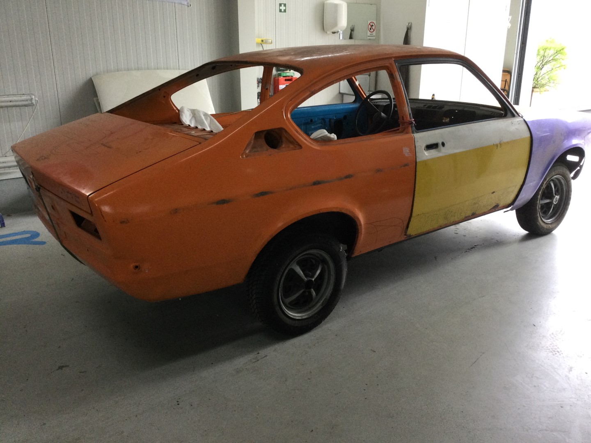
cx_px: 296
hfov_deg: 58.4
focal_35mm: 31
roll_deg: -2.3
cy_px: 222
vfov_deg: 45.4
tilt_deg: -19.2
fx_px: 529
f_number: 2.4
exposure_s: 1/33
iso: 64
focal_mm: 3.3
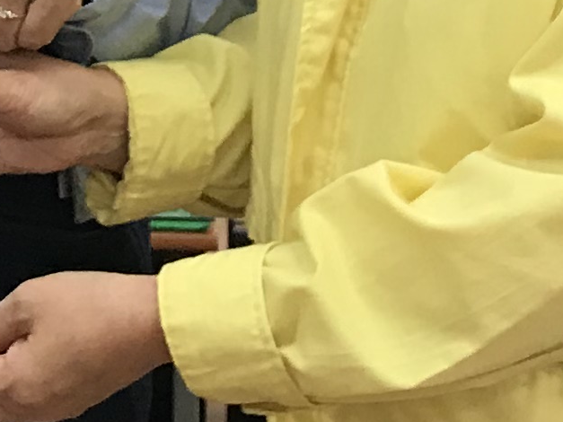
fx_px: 2927
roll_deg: +0.2
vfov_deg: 8.0
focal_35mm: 180
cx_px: -272
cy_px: -321
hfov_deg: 10.6
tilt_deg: -3.9
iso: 25
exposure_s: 1/30
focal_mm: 3.99
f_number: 1.8
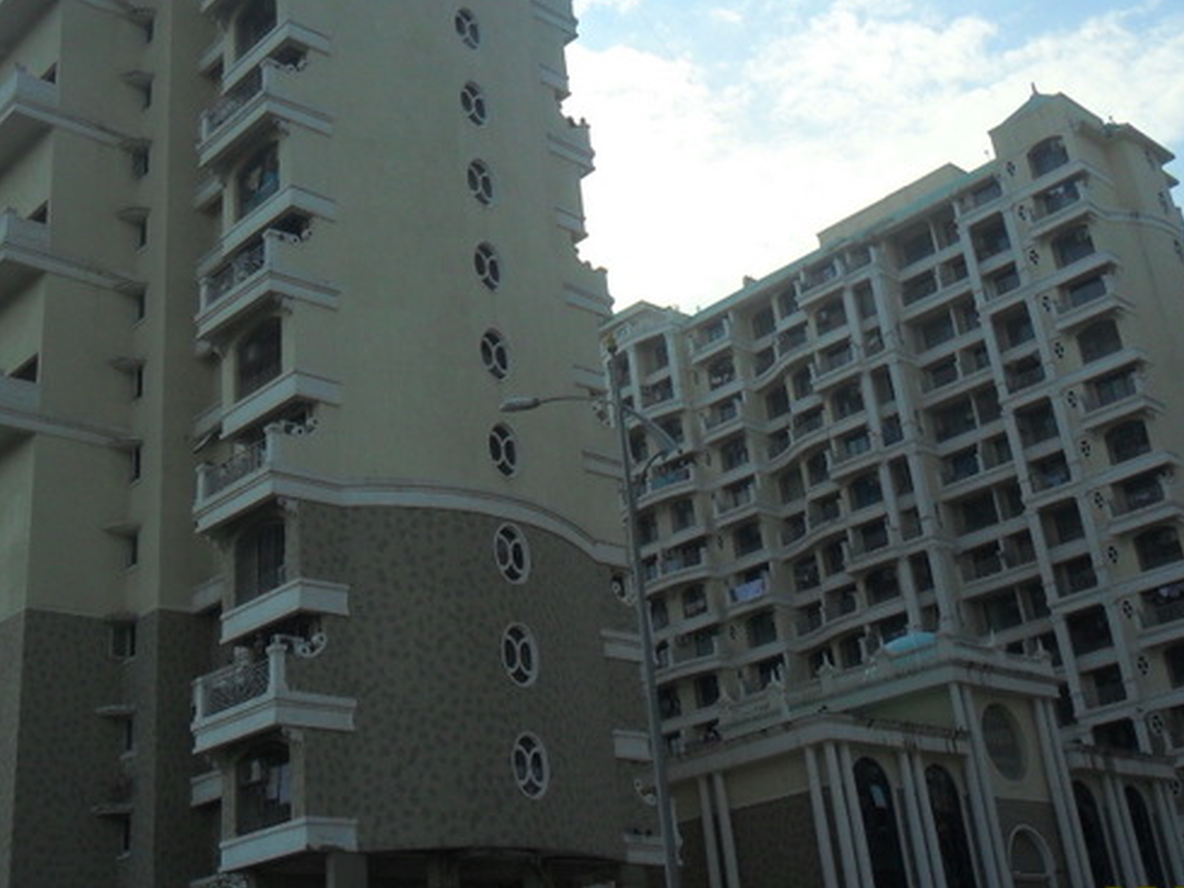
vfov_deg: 32.7
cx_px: 518
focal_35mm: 44
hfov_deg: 42.9
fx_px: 1505
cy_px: 323
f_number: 8.9
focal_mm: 4.9
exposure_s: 1/180
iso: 100
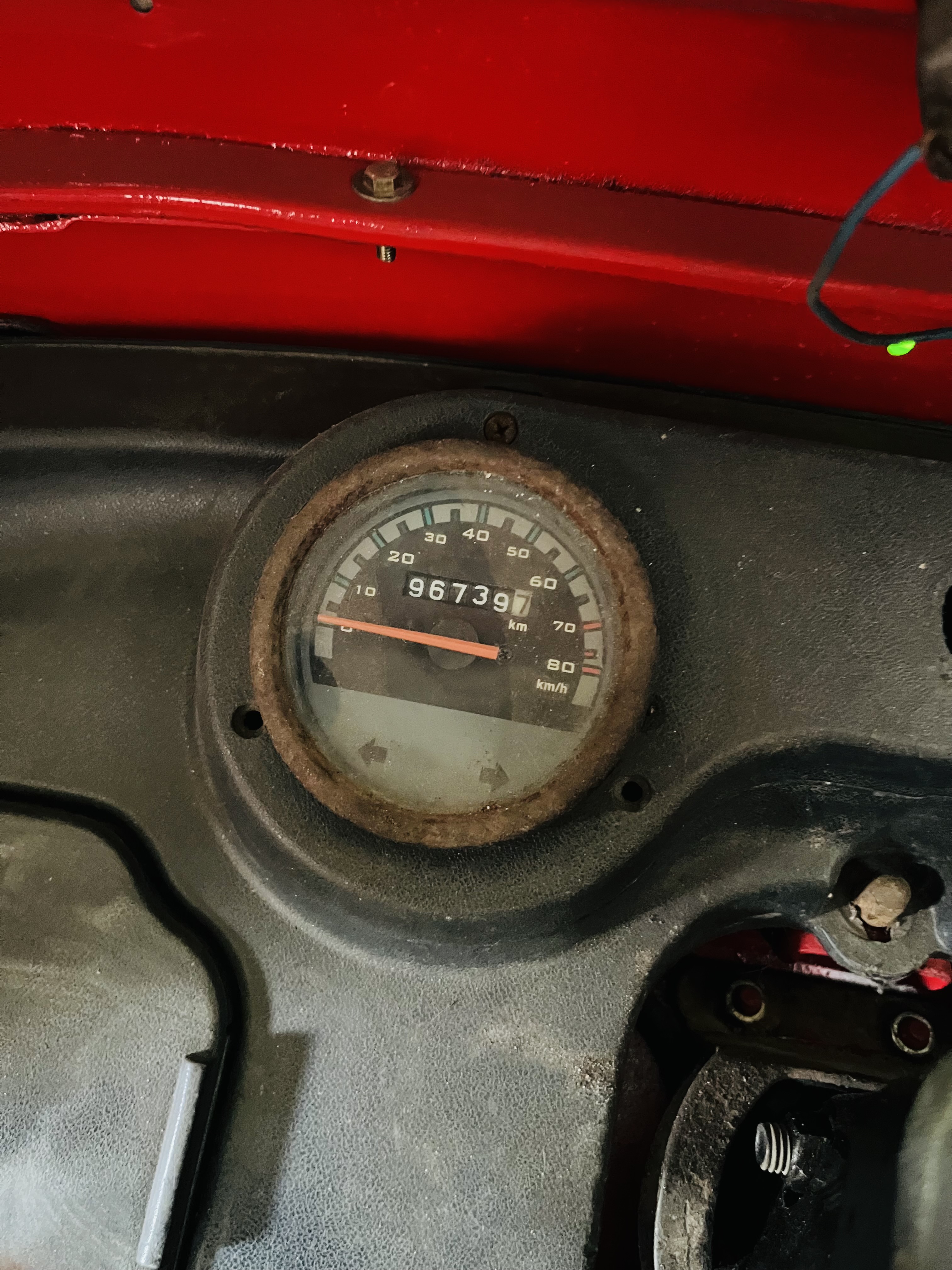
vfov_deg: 67.3
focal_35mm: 26
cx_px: 476
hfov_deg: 53.1
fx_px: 953
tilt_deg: -52.6
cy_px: 635
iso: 1000
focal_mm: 5.1
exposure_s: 1/28
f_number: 1.6
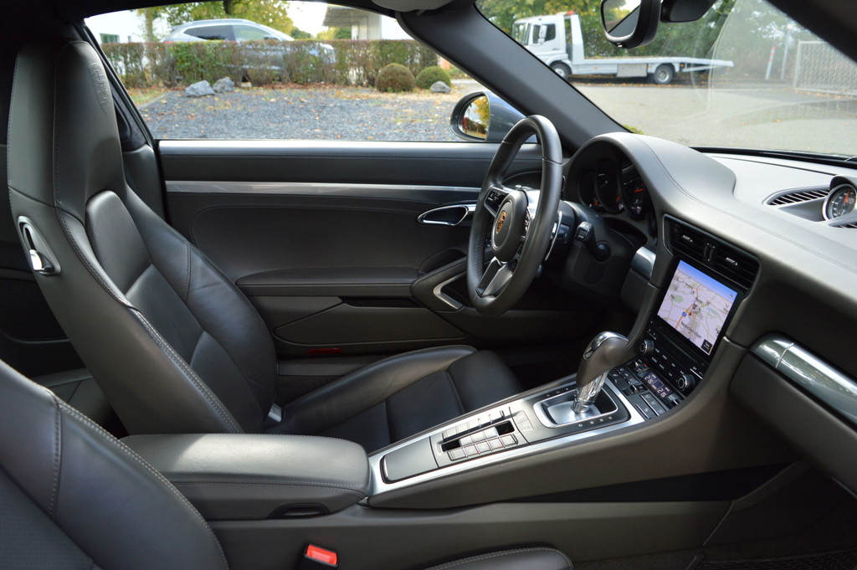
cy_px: 285
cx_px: 428
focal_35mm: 27
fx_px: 642
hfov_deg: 67.4
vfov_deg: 47.9
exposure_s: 1/125
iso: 400
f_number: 5.6
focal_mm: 18
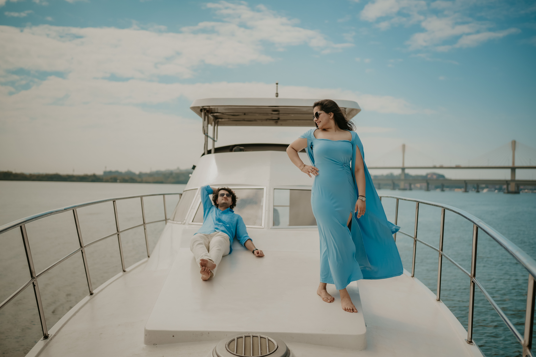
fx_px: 521
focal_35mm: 35
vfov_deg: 37.9
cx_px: 268
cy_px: 178
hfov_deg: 54.4
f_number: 1.4
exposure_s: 1/1600
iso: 100
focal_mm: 35
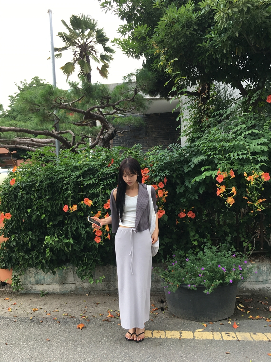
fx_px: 303
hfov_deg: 48.2
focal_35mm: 29
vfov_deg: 61.7
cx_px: 136
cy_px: 181
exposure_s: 1/176
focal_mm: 4.15
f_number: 2.2
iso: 25
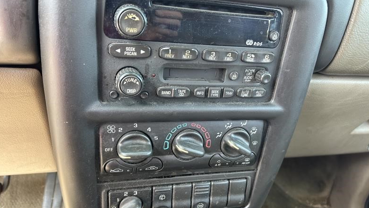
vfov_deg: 39.9
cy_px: 132
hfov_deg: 66.0
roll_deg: -10.1
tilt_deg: -30.0
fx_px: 284
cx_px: 185
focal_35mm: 29
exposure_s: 1/118
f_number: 1.5
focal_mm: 5.7
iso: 125
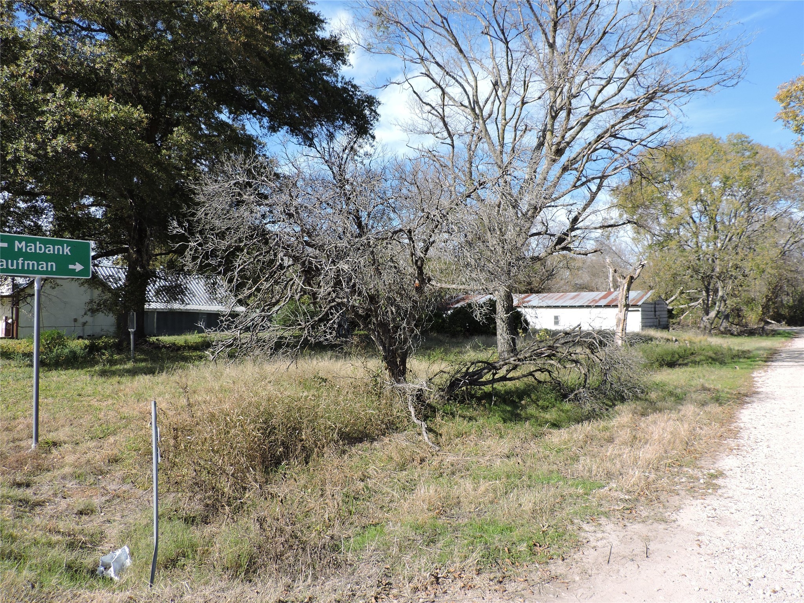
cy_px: 302
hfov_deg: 71.6
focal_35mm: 24
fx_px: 557
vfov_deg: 56.8
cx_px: 402
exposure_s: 1/800
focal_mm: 4.3
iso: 100
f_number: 3
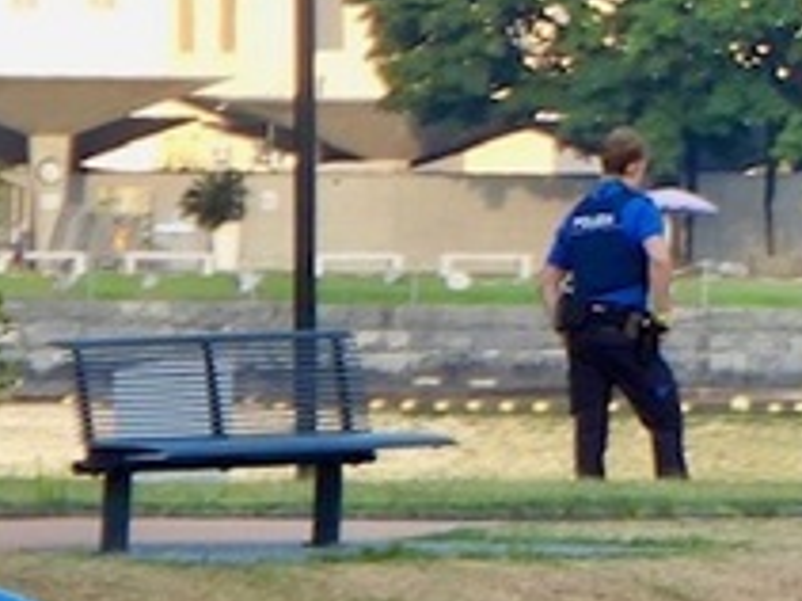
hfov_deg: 0.8
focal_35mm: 2532
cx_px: 1807
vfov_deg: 0.6
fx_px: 58629
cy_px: 765
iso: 100
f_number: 5
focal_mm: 89.9
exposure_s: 1/80
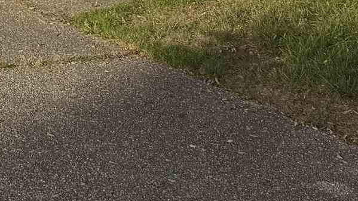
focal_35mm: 134
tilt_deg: +8.7
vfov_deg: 7.8
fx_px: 1272
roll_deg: +0.9
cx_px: -196
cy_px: -413
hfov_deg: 14.8
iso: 80
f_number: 1.78
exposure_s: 1/2525
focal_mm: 6.76
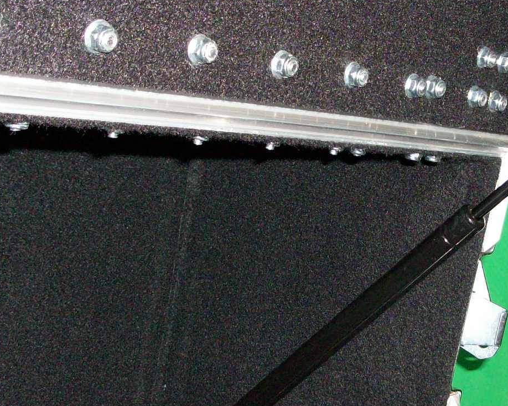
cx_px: 434
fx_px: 1113
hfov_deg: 25.1
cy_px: 215
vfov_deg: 20.7
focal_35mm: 74
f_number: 2.8
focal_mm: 5.7
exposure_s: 1/60
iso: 160
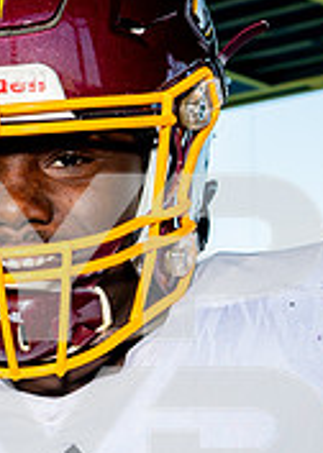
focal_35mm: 169
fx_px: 2175
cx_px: -62
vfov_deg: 11.8
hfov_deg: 8.4
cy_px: 435
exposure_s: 1/125
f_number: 8
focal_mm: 44
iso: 125
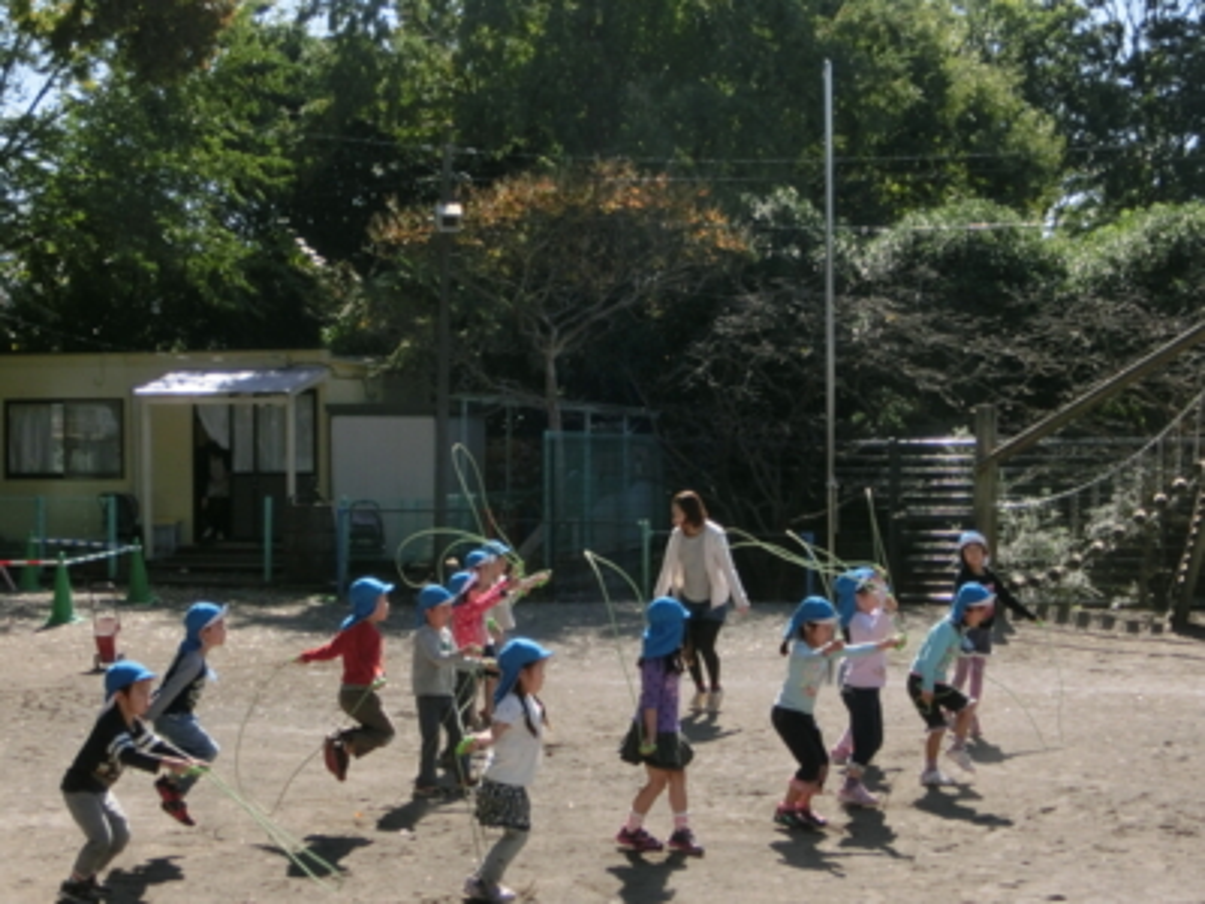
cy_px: 452
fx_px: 2193
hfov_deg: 30.7
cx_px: 602
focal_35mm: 63
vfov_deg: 23.3
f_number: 4.6
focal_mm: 11.17
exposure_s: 1/1000
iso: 80
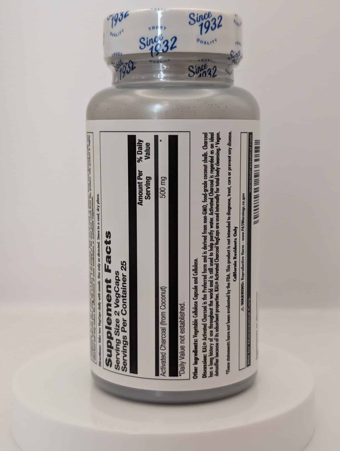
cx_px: 170
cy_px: 226
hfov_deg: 29.7
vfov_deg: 38.9
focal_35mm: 49
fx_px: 640
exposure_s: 1/135
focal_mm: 6.9
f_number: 1.68
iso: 290
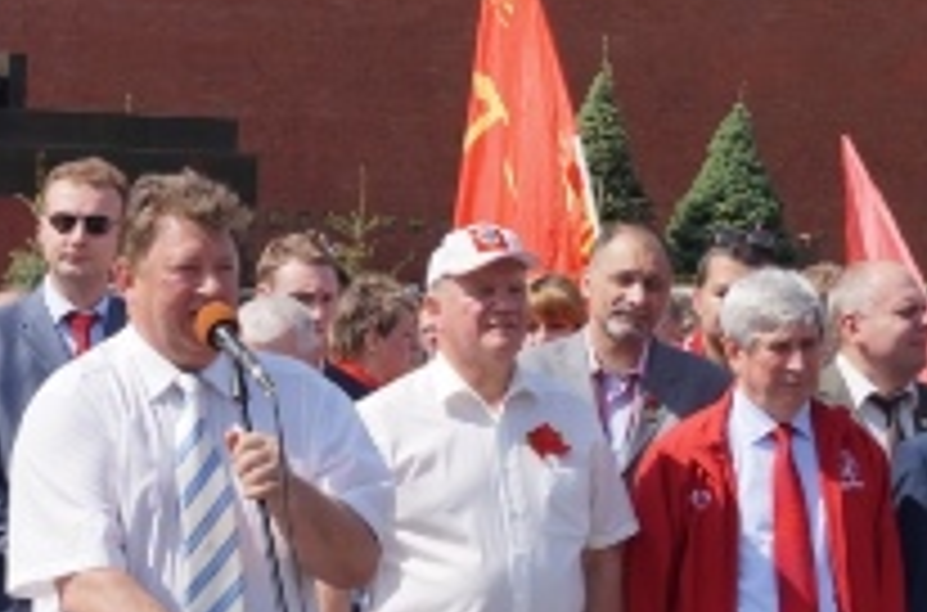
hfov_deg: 15.9
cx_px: 158
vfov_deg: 10.6
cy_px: 533
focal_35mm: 128
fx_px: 3292
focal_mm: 35
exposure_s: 1/320
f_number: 9
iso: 100
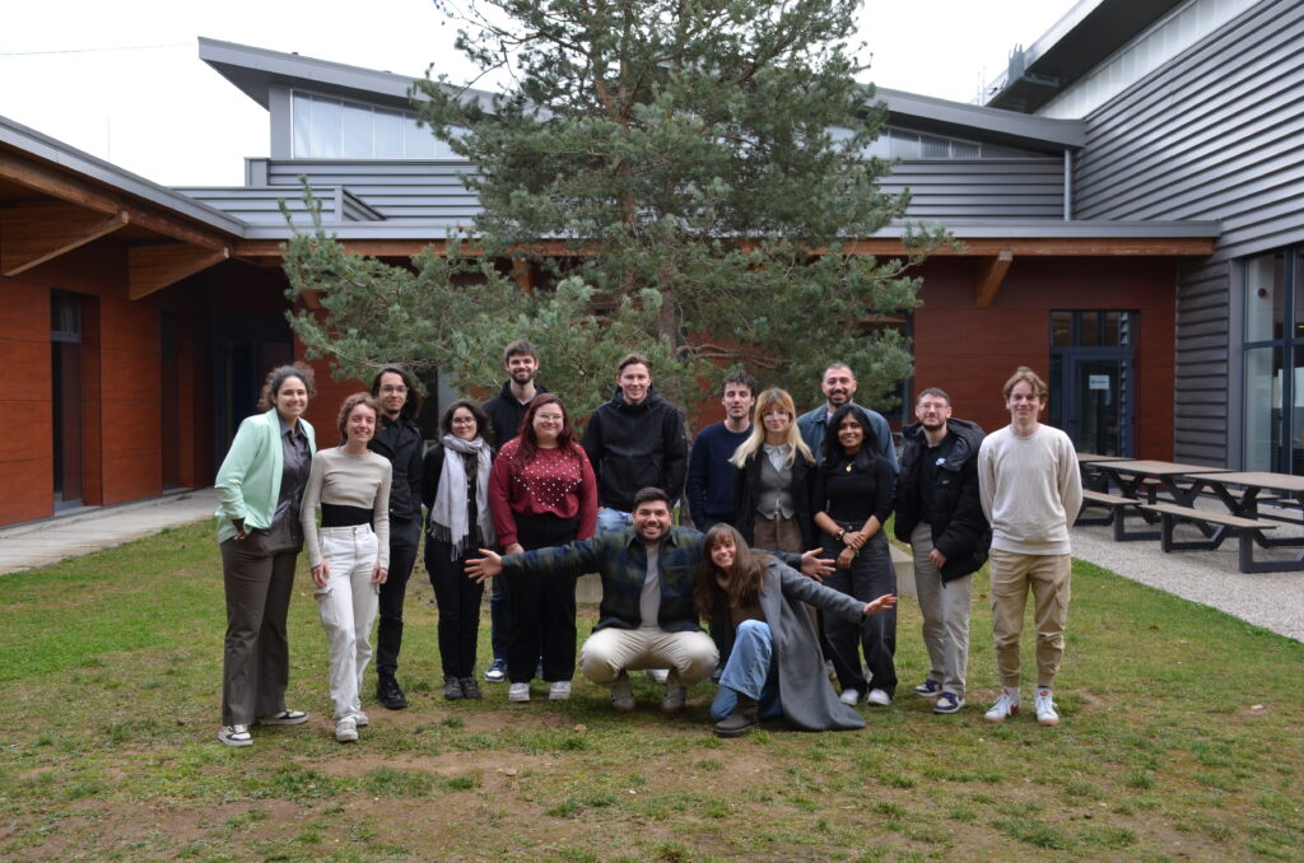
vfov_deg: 36.7
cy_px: 432
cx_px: 652
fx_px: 1301
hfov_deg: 53.2
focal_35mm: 36
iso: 200
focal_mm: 24
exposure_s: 1/200
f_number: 7.1
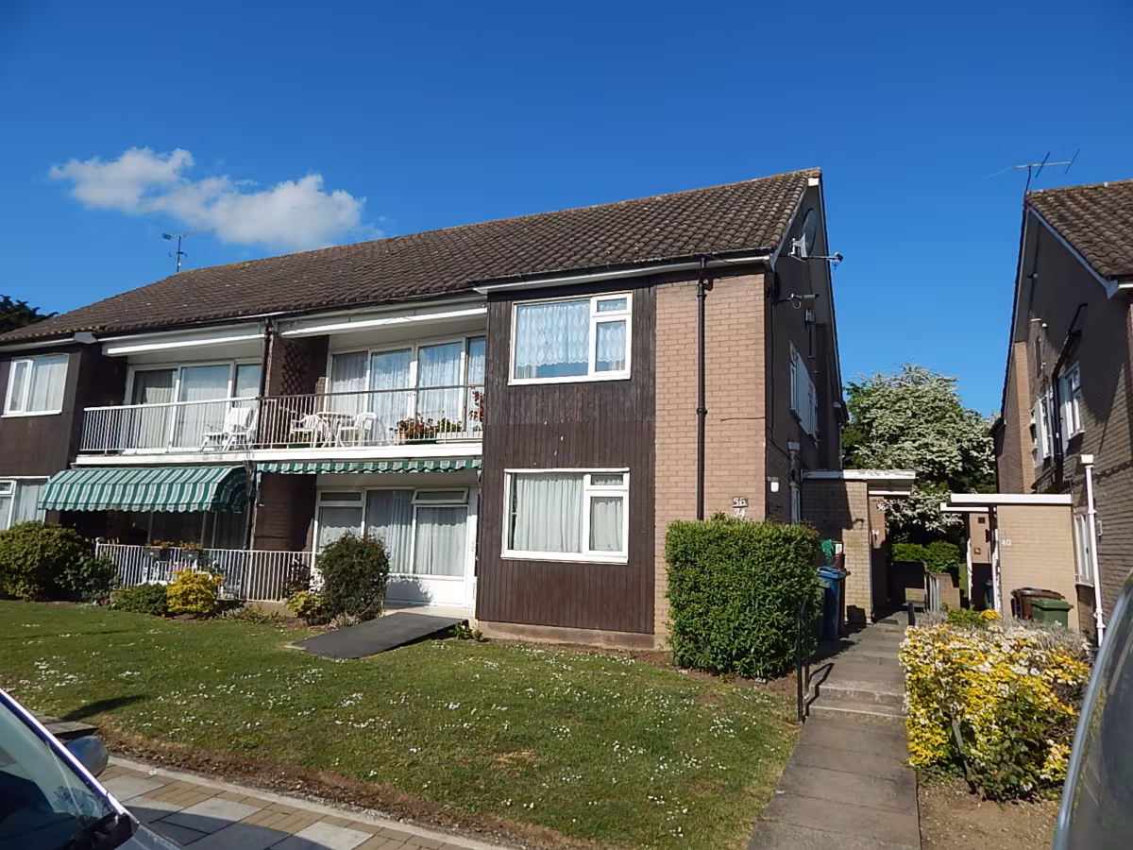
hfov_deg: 73.9
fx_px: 753
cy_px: 425
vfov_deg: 58.9
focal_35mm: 23
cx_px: 566
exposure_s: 1/640
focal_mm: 4
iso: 125
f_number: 6
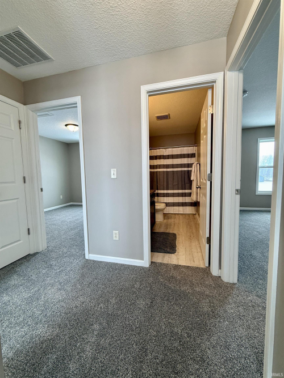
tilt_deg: -4.0
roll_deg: +0.9
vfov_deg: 102.1
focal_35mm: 14
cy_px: 189
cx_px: 142
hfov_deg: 85.7
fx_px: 153
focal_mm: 2.22
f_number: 2.2
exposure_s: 1/120
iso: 160
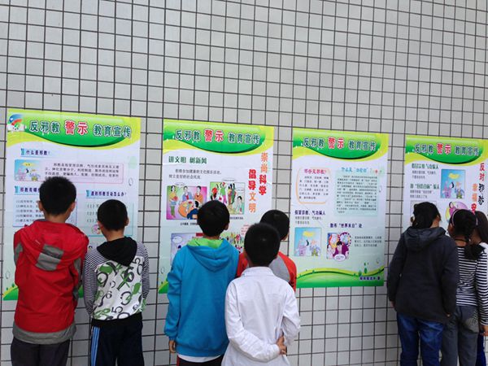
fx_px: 465
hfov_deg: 55.4
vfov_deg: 42.9
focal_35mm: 33
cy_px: 183
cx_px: 244
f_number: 2.4
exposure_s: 1/284
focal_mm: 4.12
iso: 50
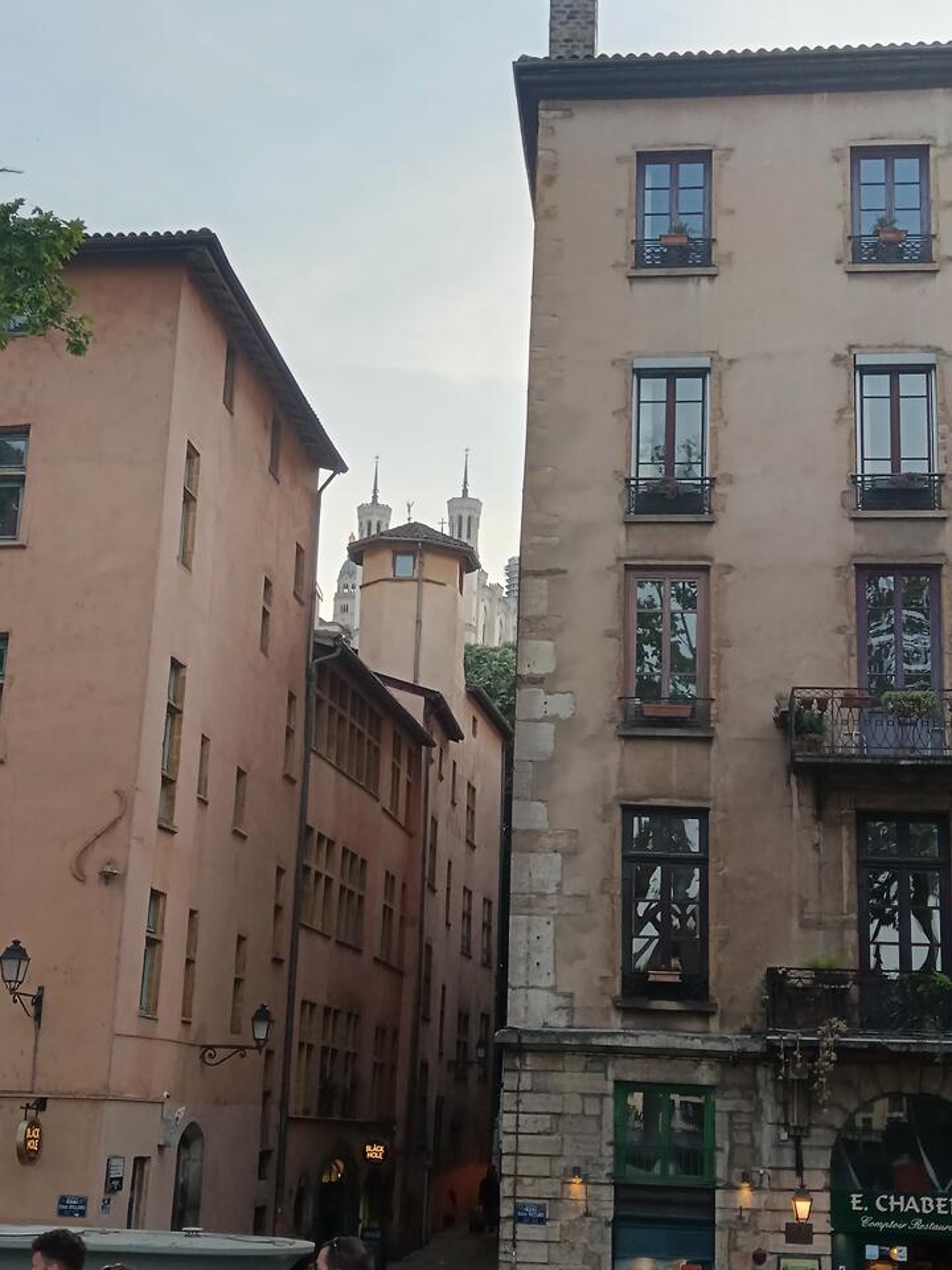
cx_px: 476
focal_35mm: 54
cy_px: 635
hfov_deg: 27.0
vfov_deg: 35.5
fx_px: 1980
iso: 208
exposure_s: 1/120
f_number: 1.9
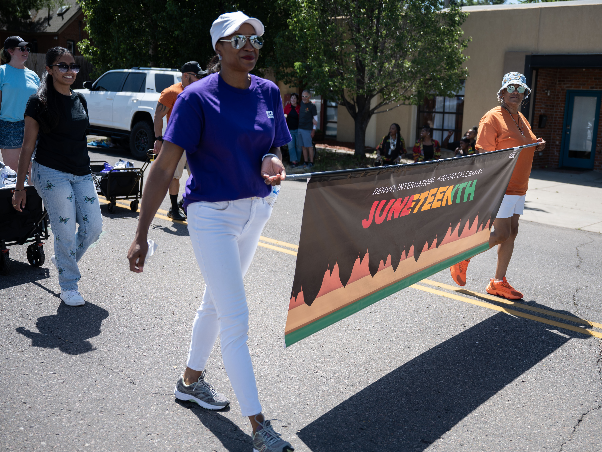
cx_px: 361
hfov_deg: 46.5
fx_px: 696
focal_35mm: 40
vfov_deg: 36.0
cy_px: 232
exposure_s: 1/1000
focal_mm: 33
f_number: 2.8
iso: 50
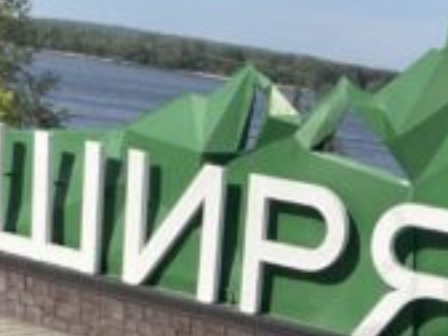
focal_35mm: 83
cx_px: 476
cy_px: 440
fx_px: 1074
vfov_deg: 16.7
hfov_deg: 22.4
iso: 25
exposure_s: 1/1348
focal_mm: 2.71
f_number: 2.2
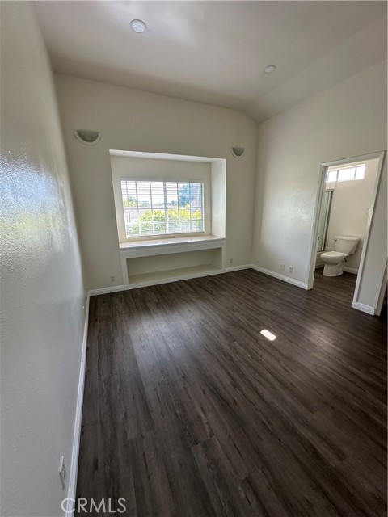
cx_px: 194
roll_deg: +0.1
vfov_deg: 102.1
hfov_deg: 85.7
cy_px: 258
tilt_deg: -14.3
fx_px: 209
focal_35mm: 14
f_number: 2.2
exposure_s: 1/99
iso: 80
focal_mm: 2.22
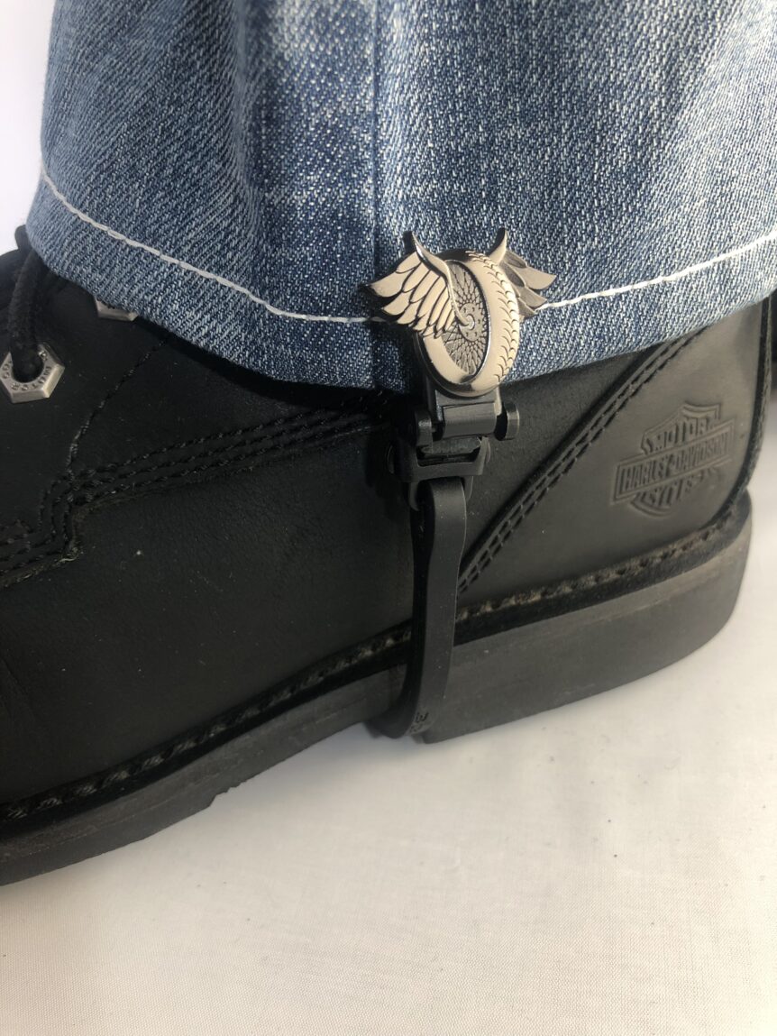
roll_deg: +3.2
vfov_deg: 63.4
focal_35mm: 28
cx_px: 388
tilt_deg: -31.3
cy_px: 518
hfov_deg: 49.8
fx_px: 838
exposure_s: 1/30
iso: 25
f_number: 1.8
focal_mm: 4
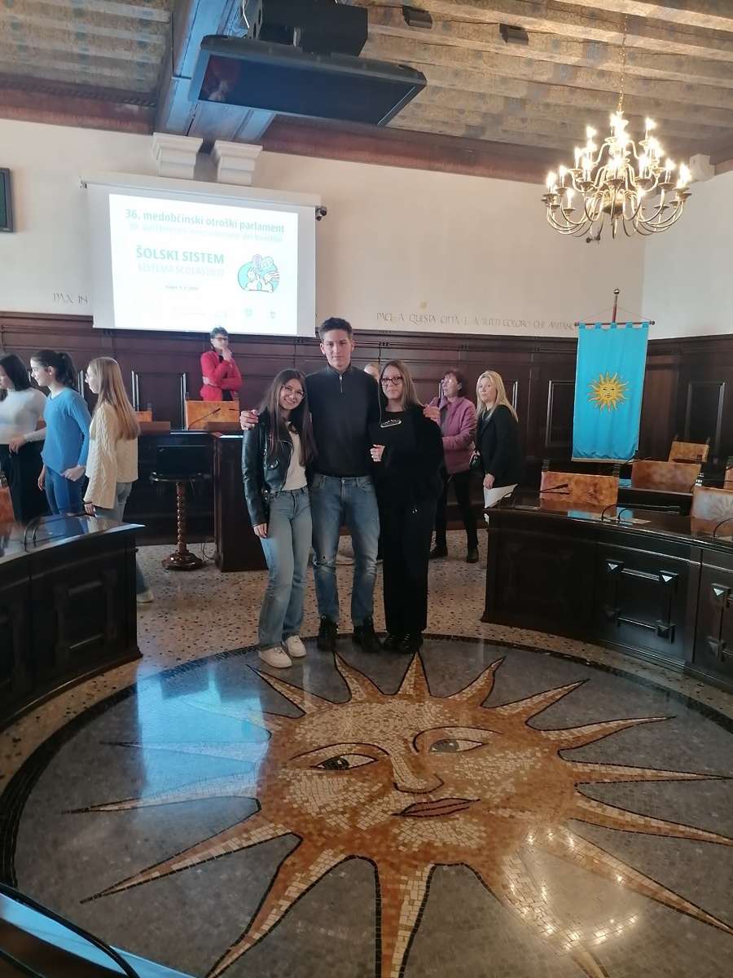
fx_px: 762
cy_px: 489
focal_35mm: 27
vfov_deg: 65.3
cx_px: 366
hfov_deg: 51.4
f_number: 1.8
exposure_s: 1/33.3
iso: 200
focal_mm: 4.75
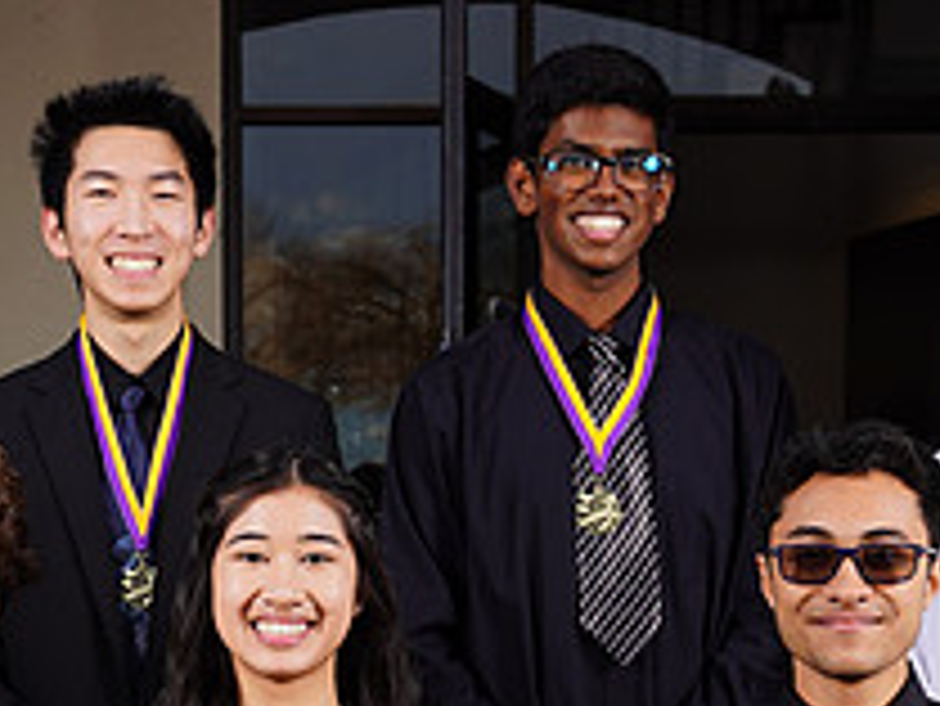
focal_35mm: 112
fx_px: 3043
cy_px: 798
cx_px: 432
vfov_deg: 13.0
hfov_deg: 17.6
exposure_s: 1/200
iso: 100
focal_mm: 42
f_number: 6.3
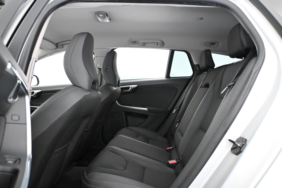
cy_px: 94
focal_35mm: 31
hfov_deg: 60.7
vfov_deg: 42.6
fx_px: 241
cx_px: 141
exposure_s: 1/60
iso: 8000
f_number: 3.8
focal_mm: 20.5
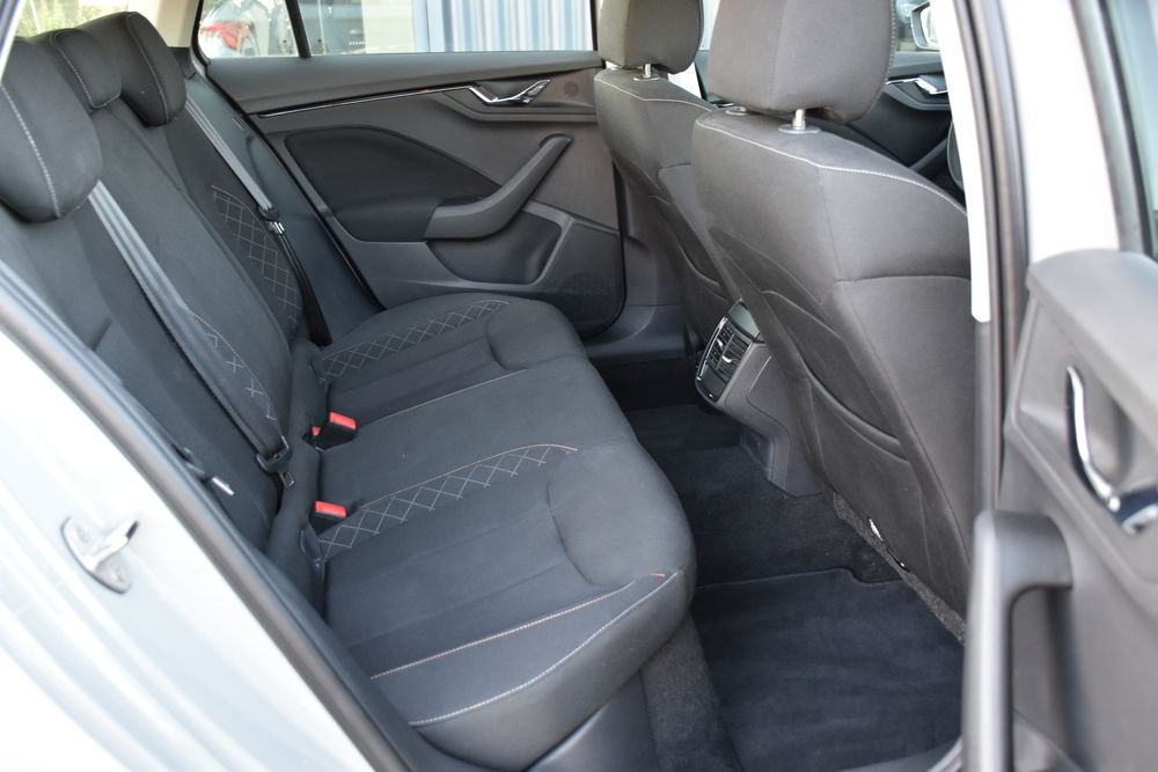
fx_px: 1062
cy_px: 386
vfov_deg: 40.0
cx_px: 579
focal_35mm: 33
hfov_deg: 57.2
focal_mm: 22
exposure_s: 1/60
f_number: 3.5
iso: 900
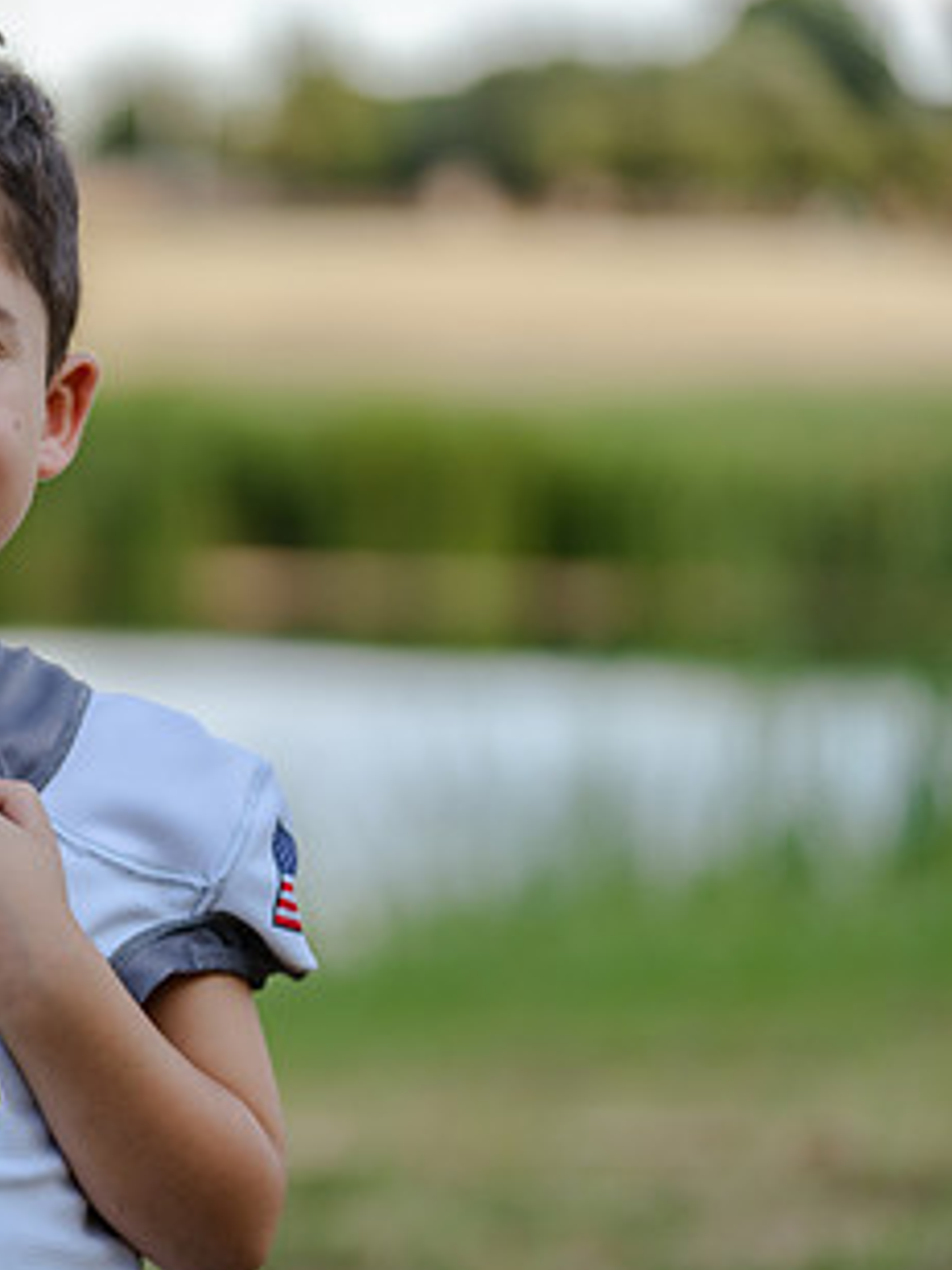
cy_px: 744
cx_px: -128
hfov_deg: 9.0
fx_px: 5977
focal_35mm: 163
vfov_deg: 12.1
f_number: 2.8
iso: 160
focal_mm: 90
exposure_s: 1/320
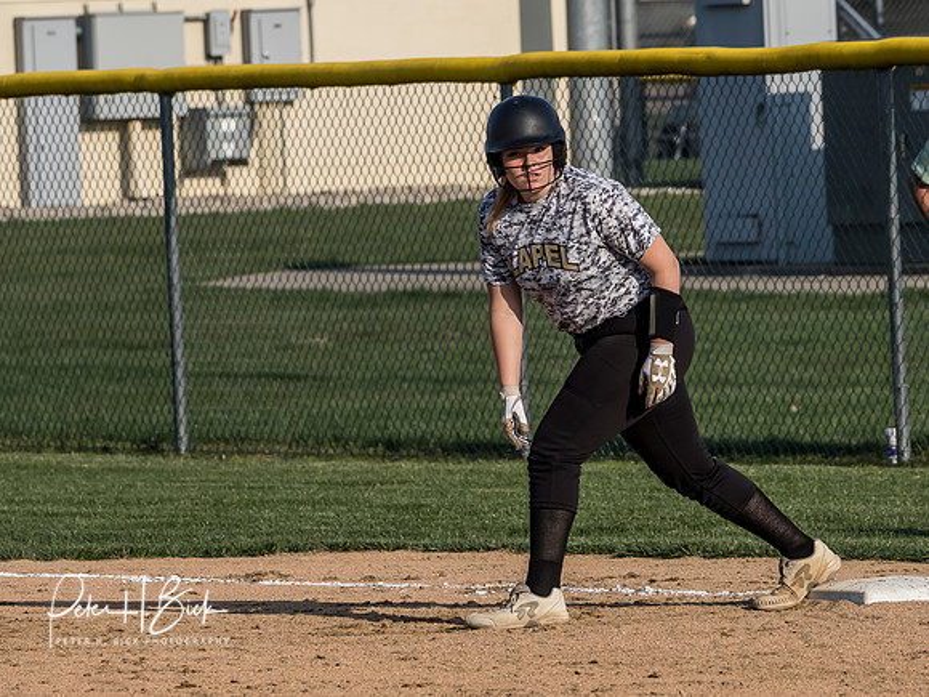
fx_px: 11031
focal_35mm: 411
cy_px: 367
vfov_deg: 3.6
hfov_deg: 4.8
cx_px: 565
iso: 400
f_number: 6.3
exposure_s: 1/2000
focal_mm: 162
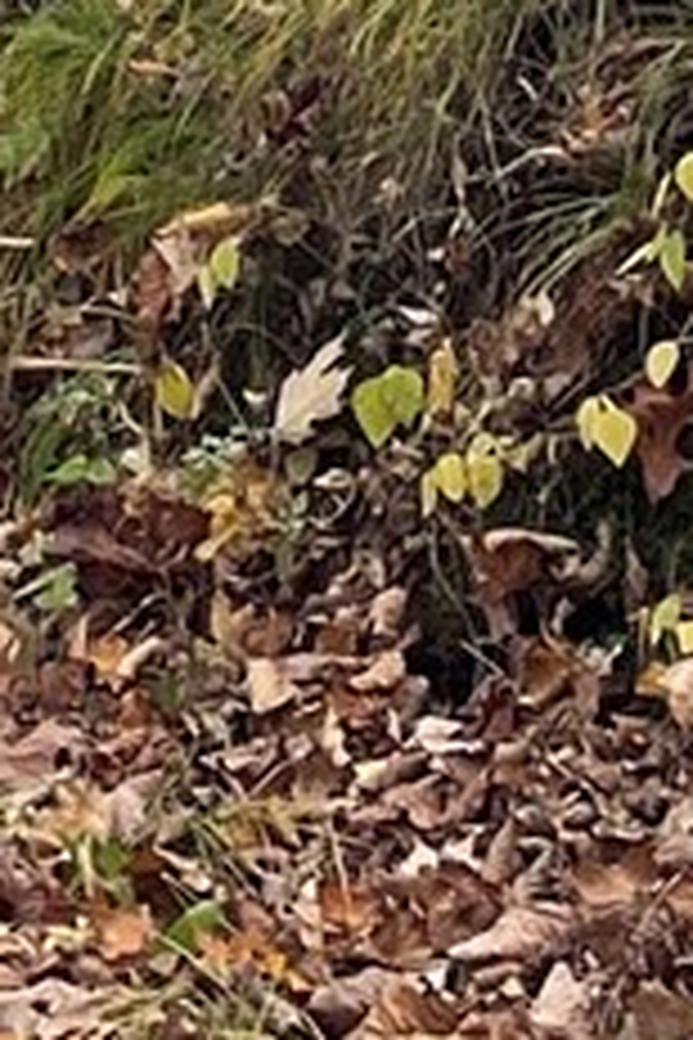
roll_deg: -0.1
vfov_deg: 7.6
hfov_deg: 5.6
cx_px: -468
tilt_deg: +1.3
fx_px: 6929
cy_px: -1958
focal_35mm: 240
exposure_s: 1/493
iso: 32
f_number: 1.6
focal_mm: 4.2
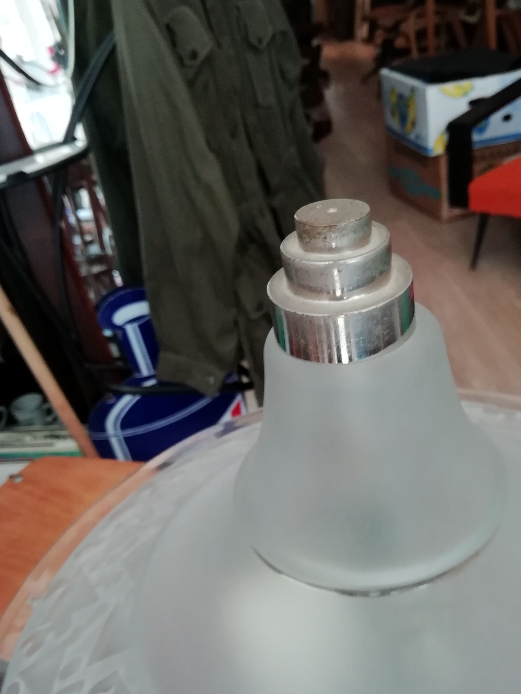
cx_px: 315
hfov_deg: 42.7
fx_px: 662
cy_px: 394
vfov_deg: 55.2
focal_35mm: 33
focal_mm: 3.46
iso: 80
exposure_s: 1/30
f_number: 2.2
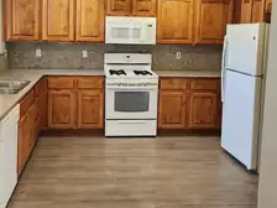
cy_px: 62
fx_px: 328
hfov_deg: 45.6
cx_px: 117
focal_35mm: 41
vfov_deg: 34.7
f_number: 1.8
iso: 200
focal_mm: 5.4
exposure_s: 1/120
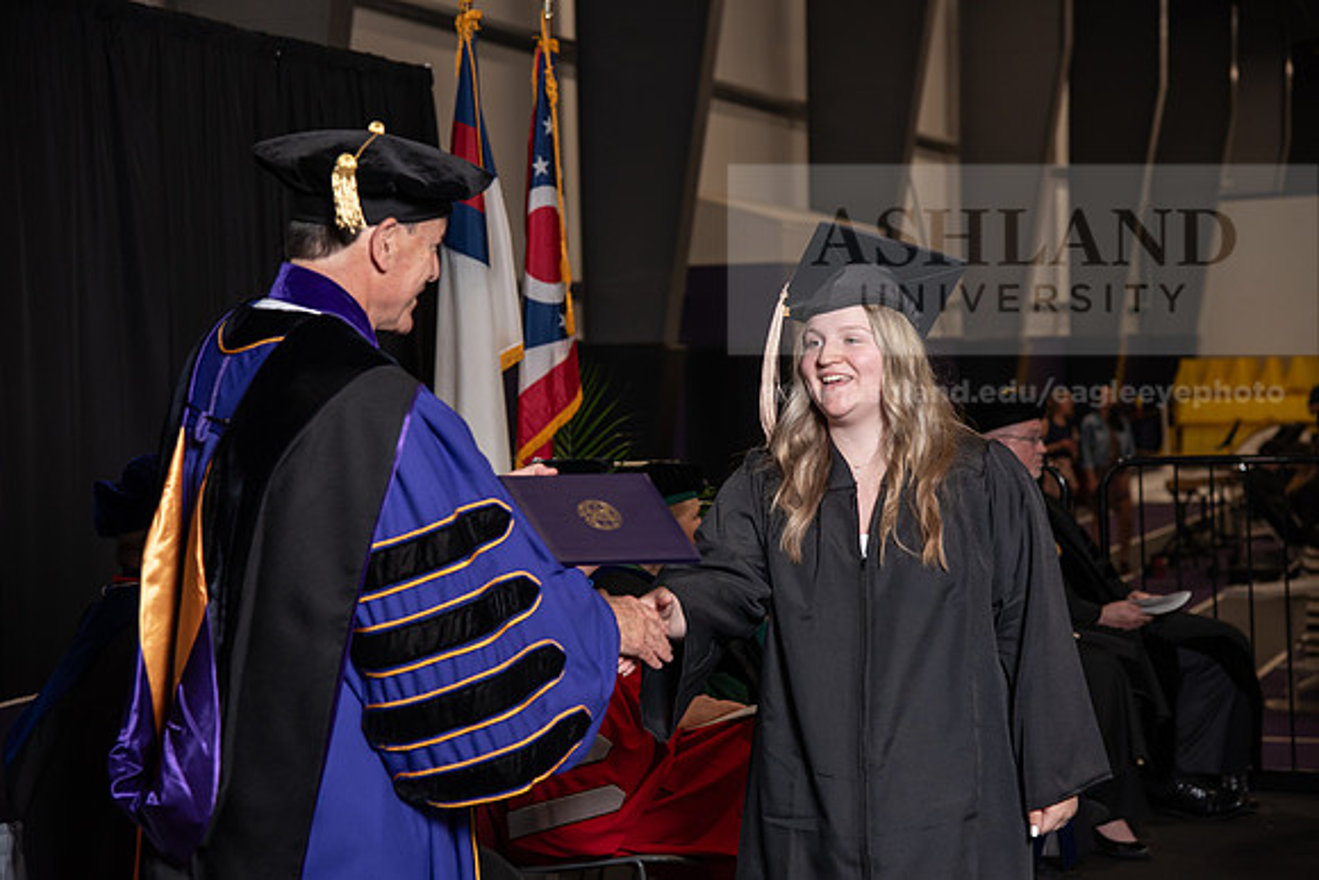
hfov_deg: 23.9
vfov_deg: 16.1
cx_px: 660
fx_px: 3115
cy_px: 440
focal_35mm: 85
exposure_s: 1/200
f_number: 5
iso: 1000
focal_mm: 85
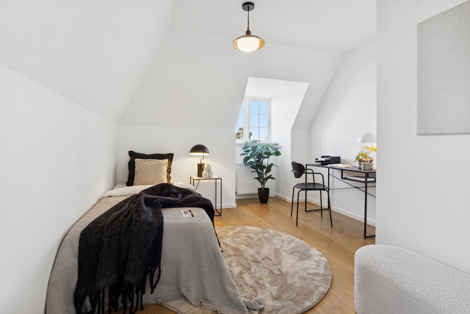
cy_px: 157
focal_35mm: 19
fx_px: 245
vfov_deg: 65.2
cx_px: 235
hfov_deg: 87.7
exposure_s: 1/6
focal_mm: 12.5
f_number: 8
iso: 200
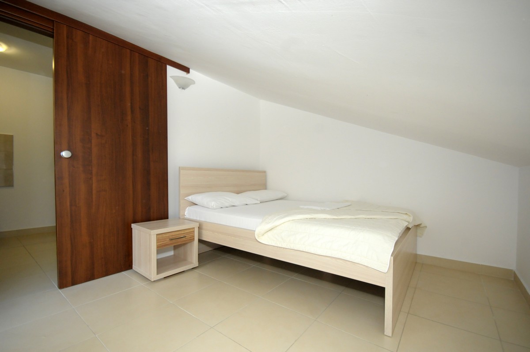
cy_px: 176
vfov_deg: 77.2
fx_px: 221
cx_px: 265
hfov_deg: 100.5
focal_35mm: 15
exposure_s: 1/80
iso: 1000
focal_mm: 10
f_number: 5.6
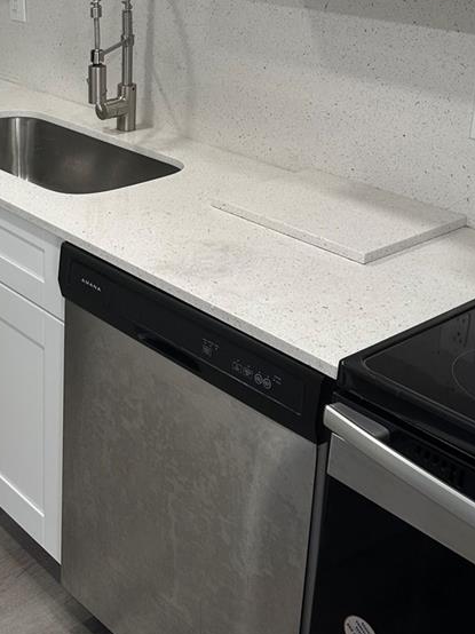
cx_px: 48
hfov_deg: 27.0
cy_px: 156
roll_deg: +0.1
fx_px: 952
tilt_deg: -17.1
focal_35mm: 52
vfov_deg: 36.0
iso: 80
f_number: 1.78
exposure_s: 1/120
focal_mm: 6.86
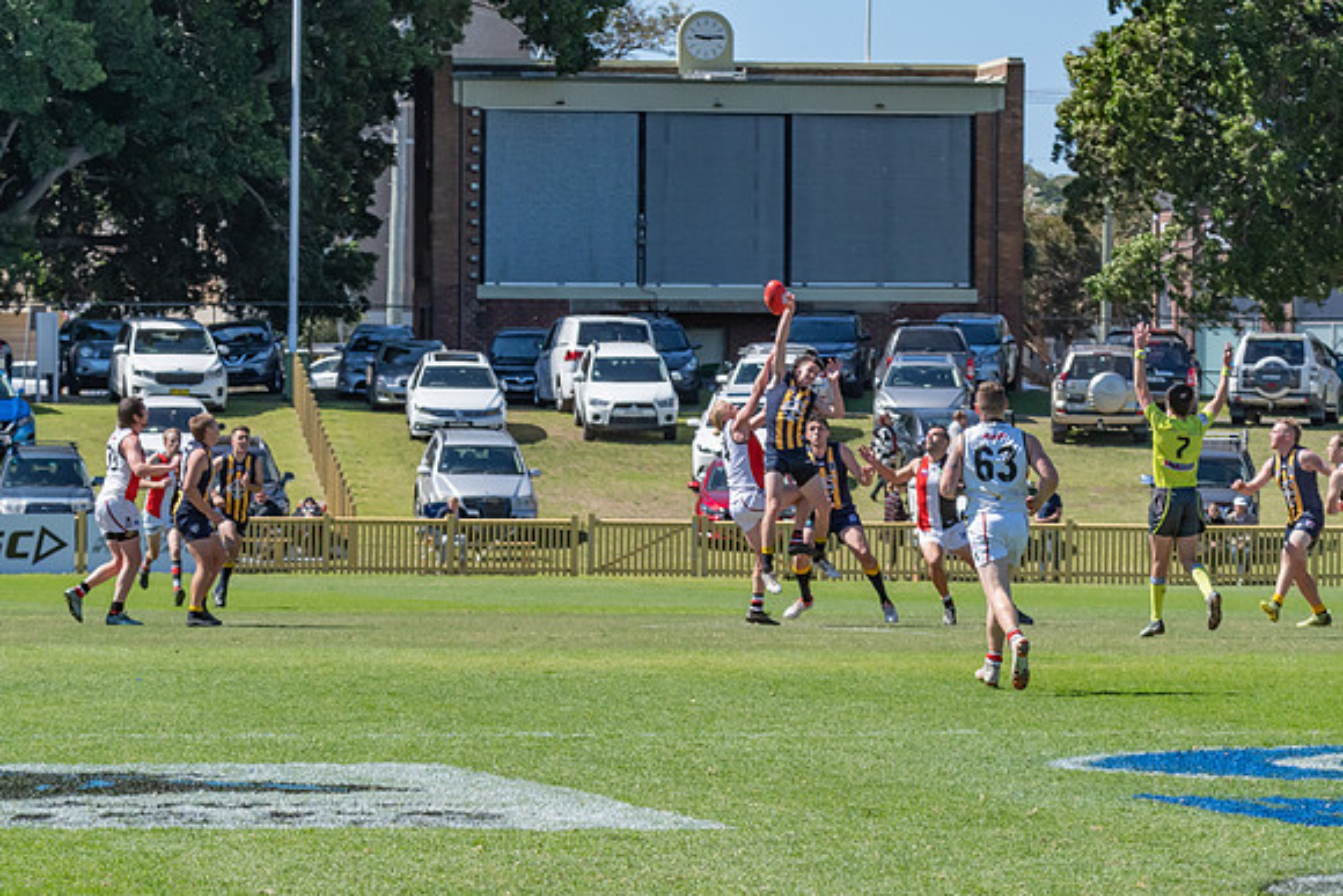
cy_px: 448
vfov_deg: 6.1
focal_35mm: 225
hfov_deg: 9.1
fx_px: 8395
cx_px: 672
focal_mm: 150
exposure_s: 1/1600
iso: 800
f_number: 11
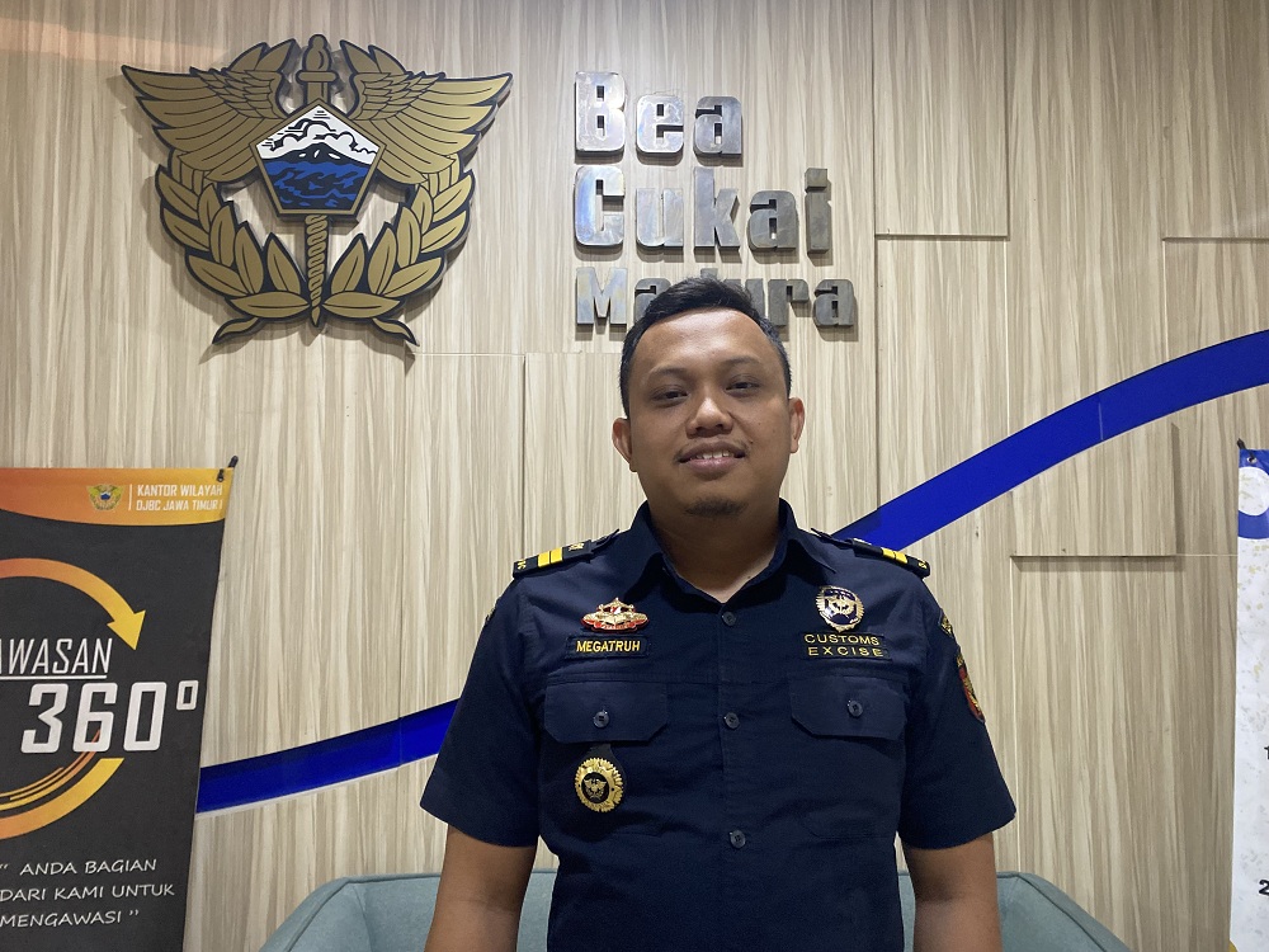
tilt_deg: +2.6
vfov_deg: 53.1
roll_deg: +0.0
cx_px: 634
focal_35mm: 26
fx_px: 953
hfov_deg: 67.3
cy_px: 476
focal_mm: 4.25
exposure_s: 1/50
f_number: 1.8
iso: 400
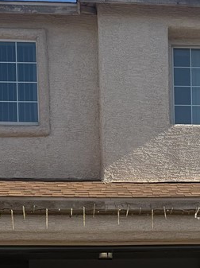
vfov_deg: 24.1
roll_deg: +0.9
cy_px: 328
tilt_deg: +0.3
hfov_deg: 20.0
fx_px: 563
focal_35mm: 73
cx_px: 150
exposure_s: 1/3759
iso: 80
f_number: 1.78
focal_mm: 6.76
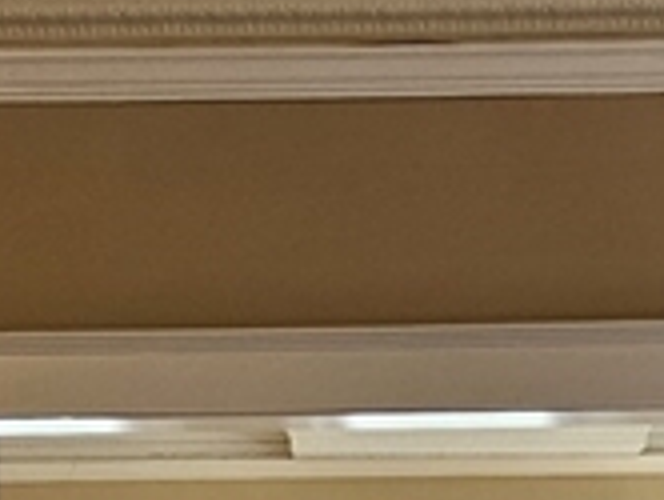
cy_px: 920
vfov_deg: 15.6
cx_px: 332
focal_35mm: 80
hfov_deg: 24.4
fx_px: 1537
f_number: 2.2
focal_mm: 2.2
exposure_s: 1/120
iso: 80
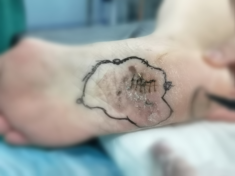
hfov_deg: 38.2
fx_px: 339
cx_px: 118
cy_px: 88
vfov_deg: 29.1
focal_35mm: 50
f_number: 1.8
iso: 320
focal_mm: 3.95
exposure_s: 1/33.3
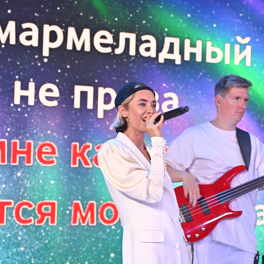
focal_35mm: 104
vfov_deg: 16.7
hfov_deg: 16.7
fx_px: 897
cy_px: 132
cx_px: 124
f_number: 2.8
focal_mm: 81
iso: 250
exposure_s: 1/125
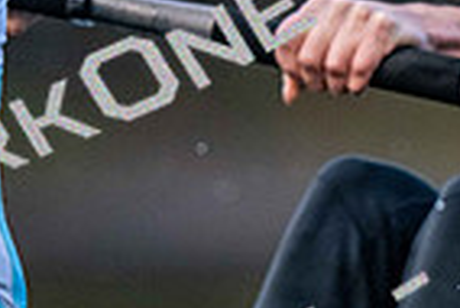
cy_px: -41
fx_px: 31248
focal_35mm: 2443
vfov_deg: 0.6
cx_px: 220
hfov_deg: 0.8
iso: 3200
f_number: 4
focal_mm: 600
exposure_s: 1/2500
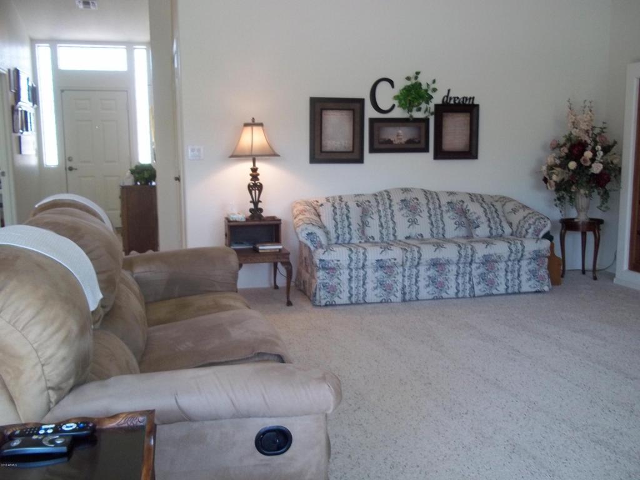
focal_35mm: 36
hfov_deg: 51.4
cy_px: 240
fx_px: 666
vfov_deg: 39.7
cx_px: 320
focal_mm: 6.5
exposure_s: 1/30
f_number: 3.1
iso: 160
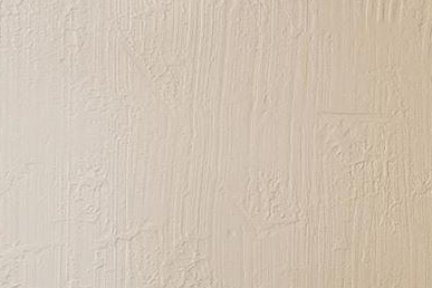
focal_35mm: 127
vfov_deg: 10.3
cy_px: 483
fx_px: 1524
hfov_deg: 9.7
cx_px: 1476
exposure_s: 1/2
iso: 400
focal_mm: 16
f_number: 13
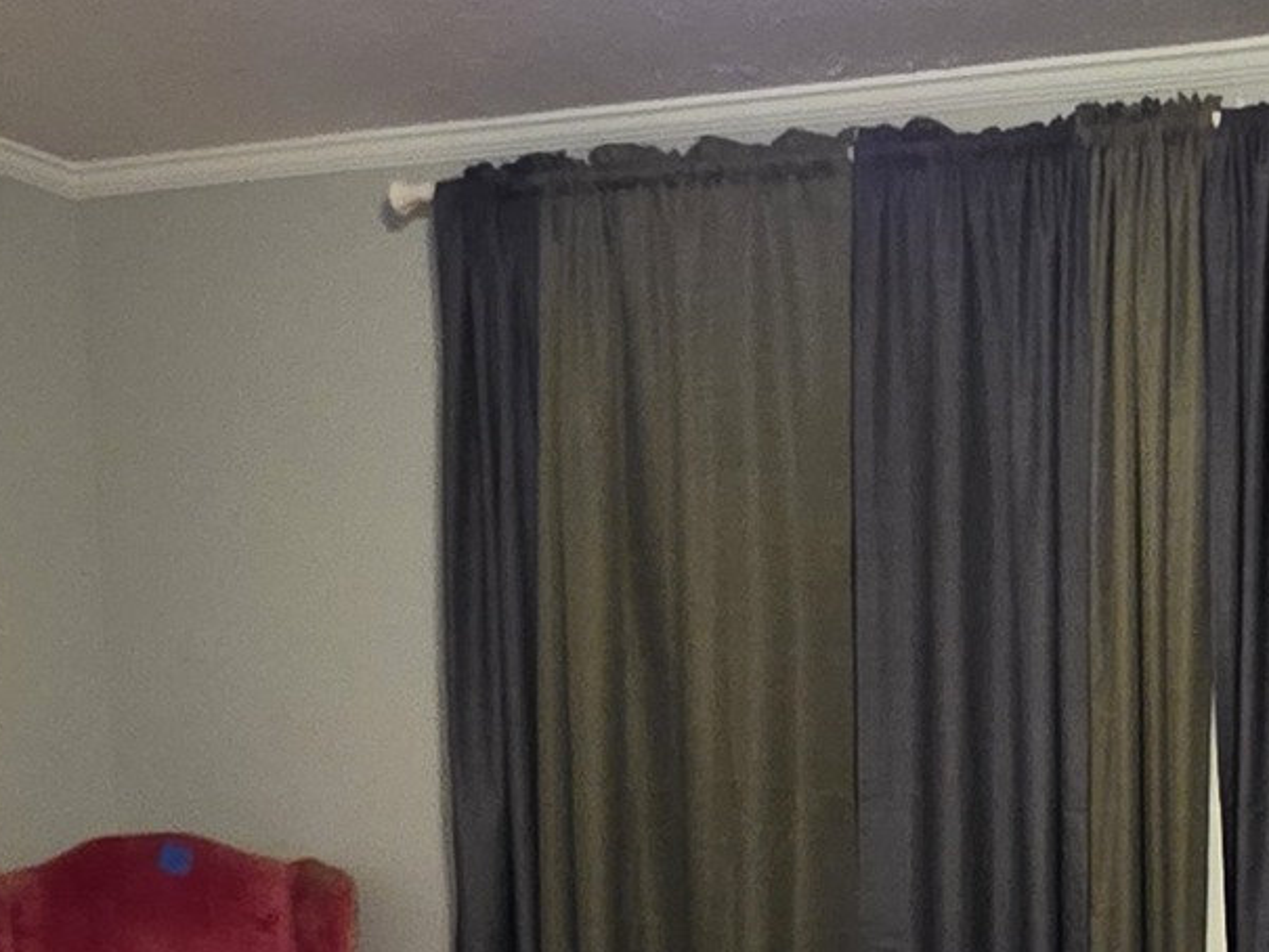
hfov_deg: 29.1
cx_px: 908
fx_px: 2420
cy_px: 956
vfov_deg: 21.5
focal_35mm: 66
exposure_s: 1/30
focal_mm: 2.2
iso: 1000
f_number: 1.9
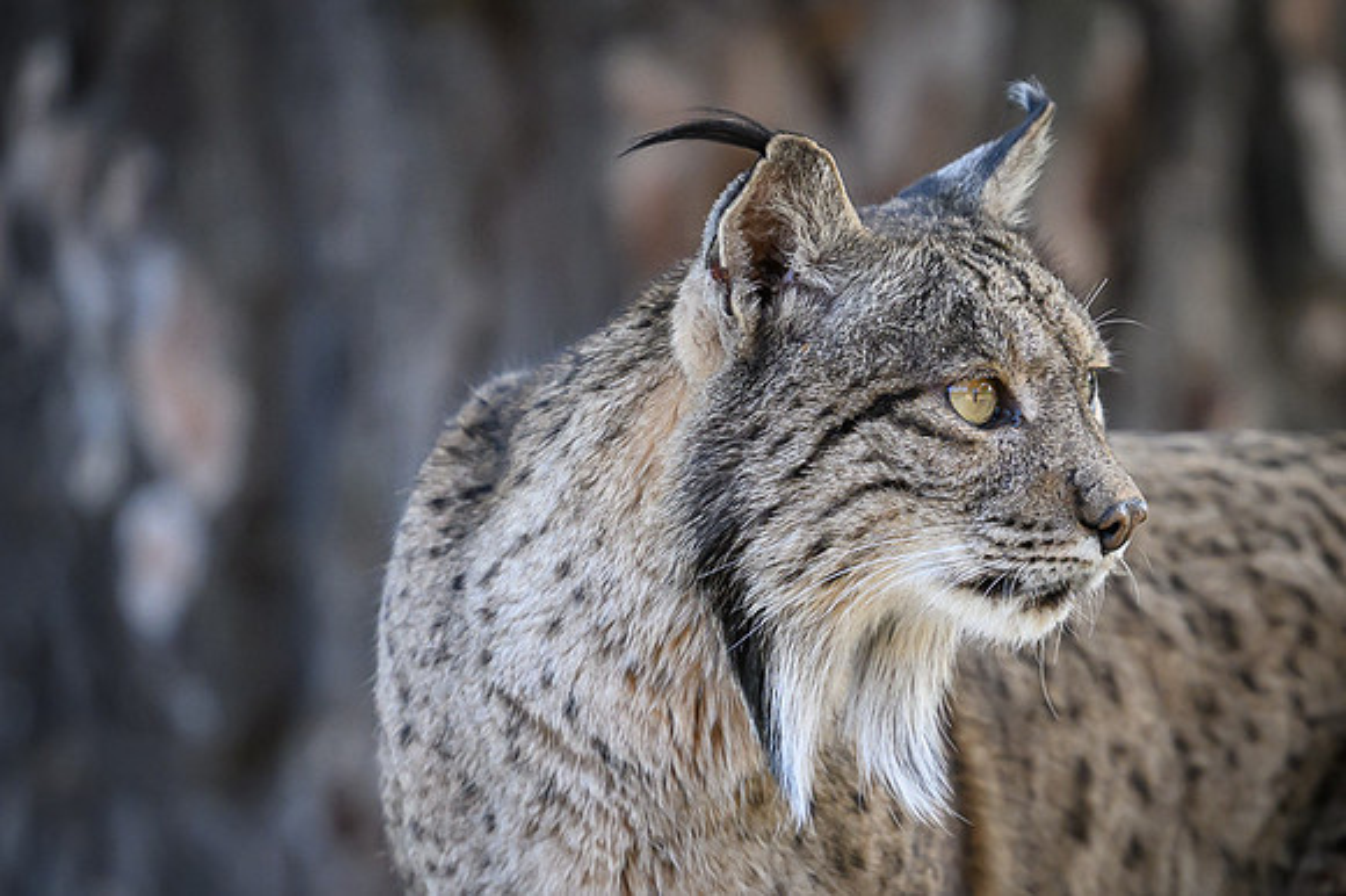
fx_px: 37657
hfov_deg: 2.0
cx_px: 782
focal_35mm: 1008
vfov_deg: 1.4
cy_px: 656
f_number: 4
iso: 1600
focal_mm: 560
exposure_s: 1/2000
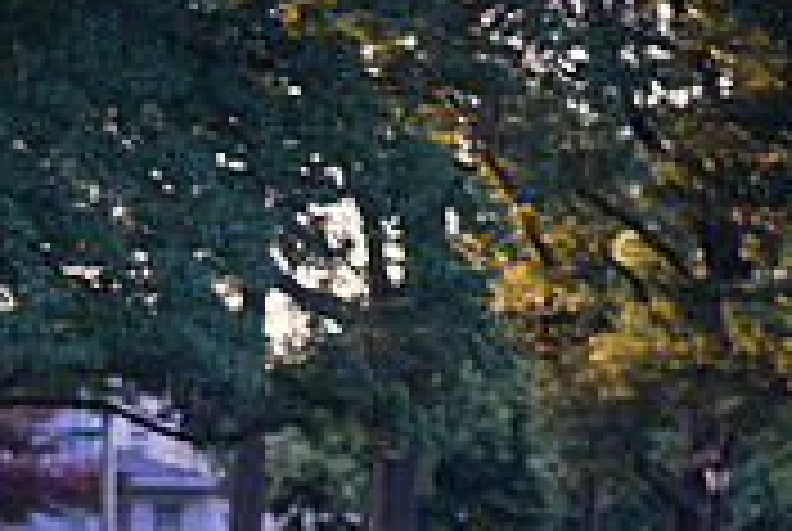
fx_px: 10512
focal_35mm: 477
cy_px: 808
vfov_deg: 2.9
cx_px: -302
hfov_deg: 4.3
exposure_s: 1/1250
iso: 1600
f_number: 2.8
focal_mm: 145
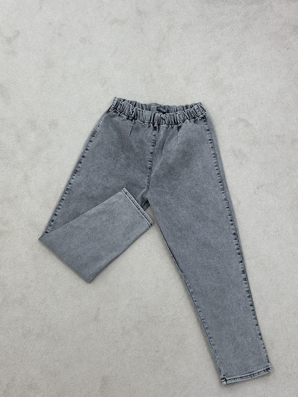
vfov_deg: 39.7
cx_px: 149
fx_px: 551
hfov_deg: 30.3
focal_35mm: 48
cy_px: 198
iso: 80
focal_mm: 6.86
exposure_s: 1/351
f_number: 1.78
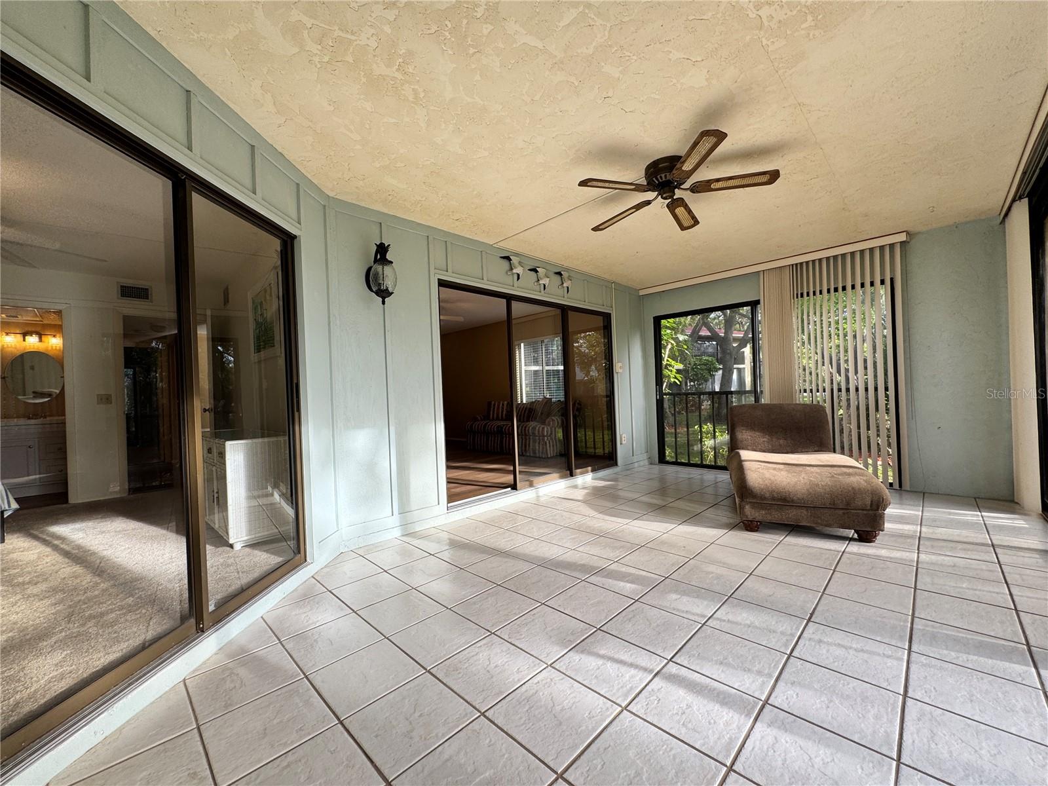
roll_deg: +2.0
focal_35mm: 14
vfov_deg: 85.7
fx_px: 424
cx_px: 524
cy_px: 393
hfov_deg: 102.1
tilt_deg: -0.1
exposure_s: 1/119
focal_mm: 2.22
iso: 40
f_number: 2.2
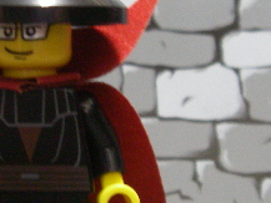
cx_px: 25
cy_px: 90
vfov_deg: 13.2
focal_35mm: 112
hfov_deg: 17.3
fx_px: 877
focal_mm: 6.3
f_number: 3.3
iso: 320
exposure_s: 1/4
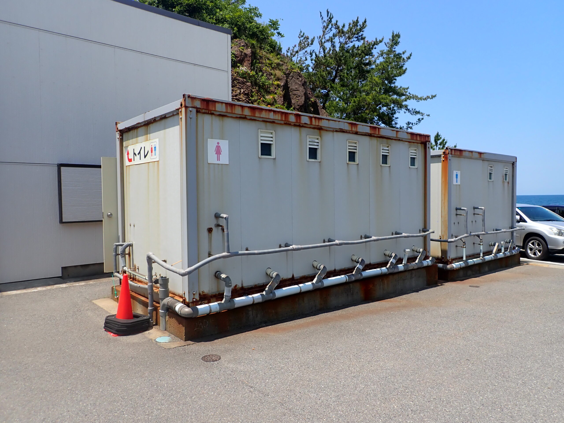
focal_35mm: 25
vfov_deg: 54.9
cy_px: 212
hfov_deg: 69.4
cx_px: 282
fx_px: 407
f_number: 8
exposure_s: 1/200
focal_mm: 4.5
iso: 100
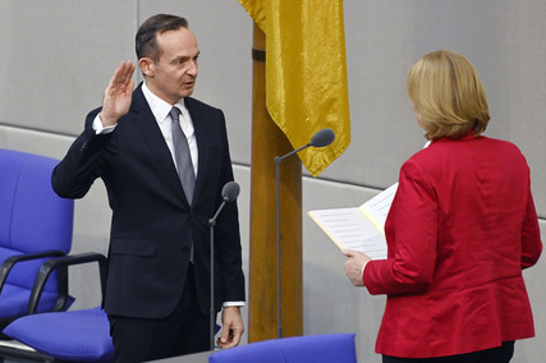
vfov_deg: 3.4
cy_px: 180
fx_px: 6077
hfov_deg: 5.1
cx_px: 276
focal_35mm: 401
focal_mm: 380
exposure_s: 1/200
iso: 6400
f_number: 5.6
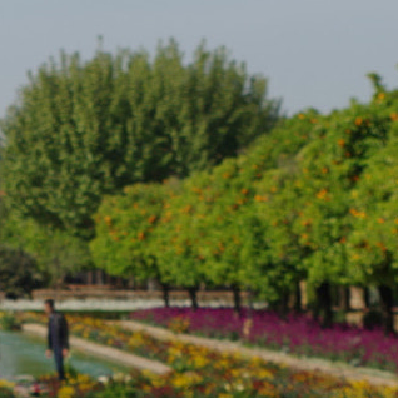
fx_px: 2550
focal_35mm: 196
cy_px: 267
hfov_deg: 8.9
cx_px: 74
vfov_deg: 8.9
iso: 100
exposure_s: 1/250
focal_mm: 30.63
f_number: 5.6
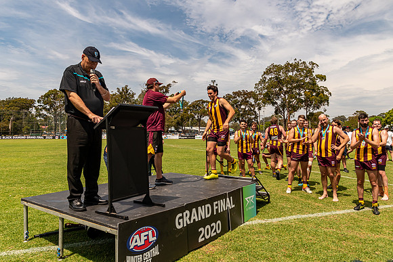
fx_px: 280
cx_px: 193
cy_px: 122
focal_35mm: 26
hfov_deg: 70.0
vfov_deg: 50.1
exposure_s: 1/800
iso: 200
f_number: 8
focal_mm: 16
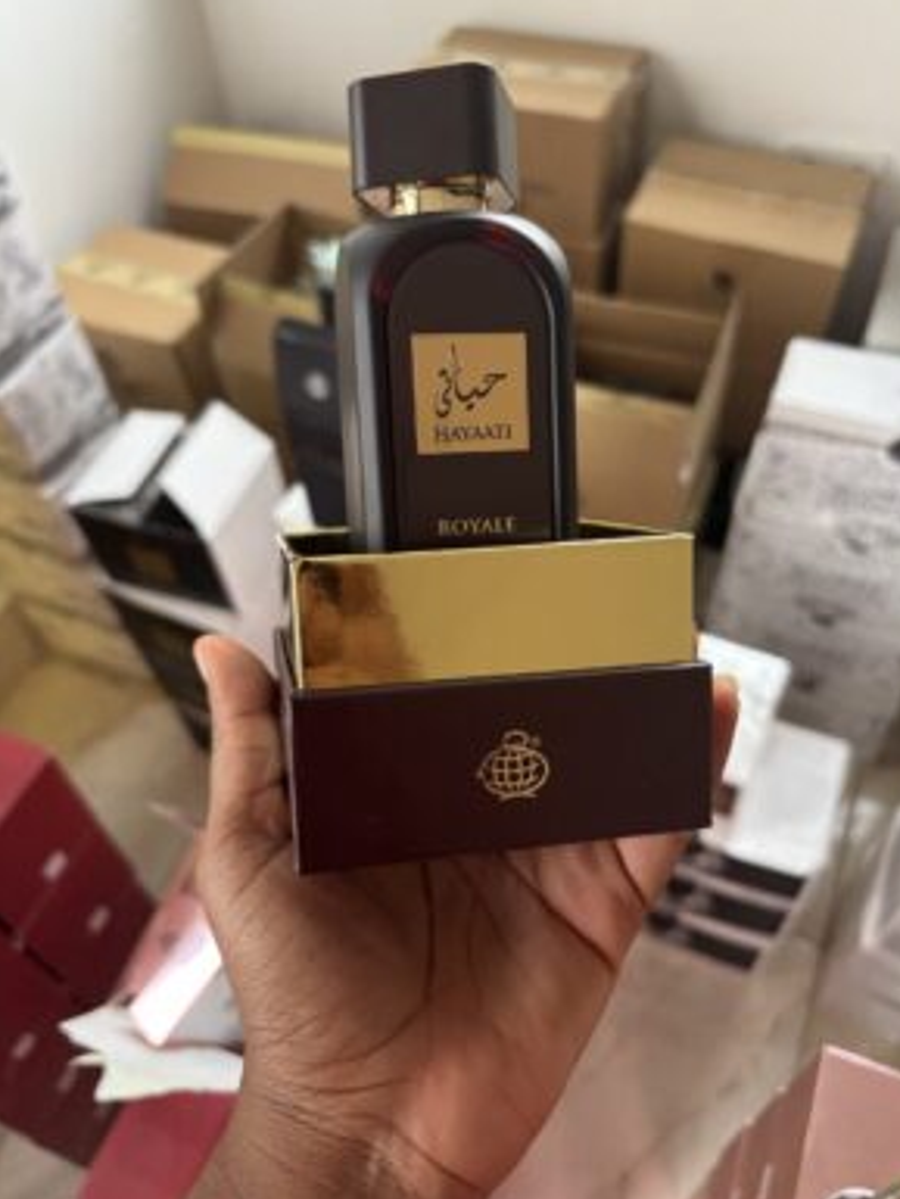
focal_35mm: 27
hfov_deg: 51.4
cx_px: 461
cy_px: 589
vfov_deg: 65.3
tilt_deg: -52.8
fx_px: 935
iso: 160
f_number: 1.6
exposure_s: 1/60
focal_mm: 5.96
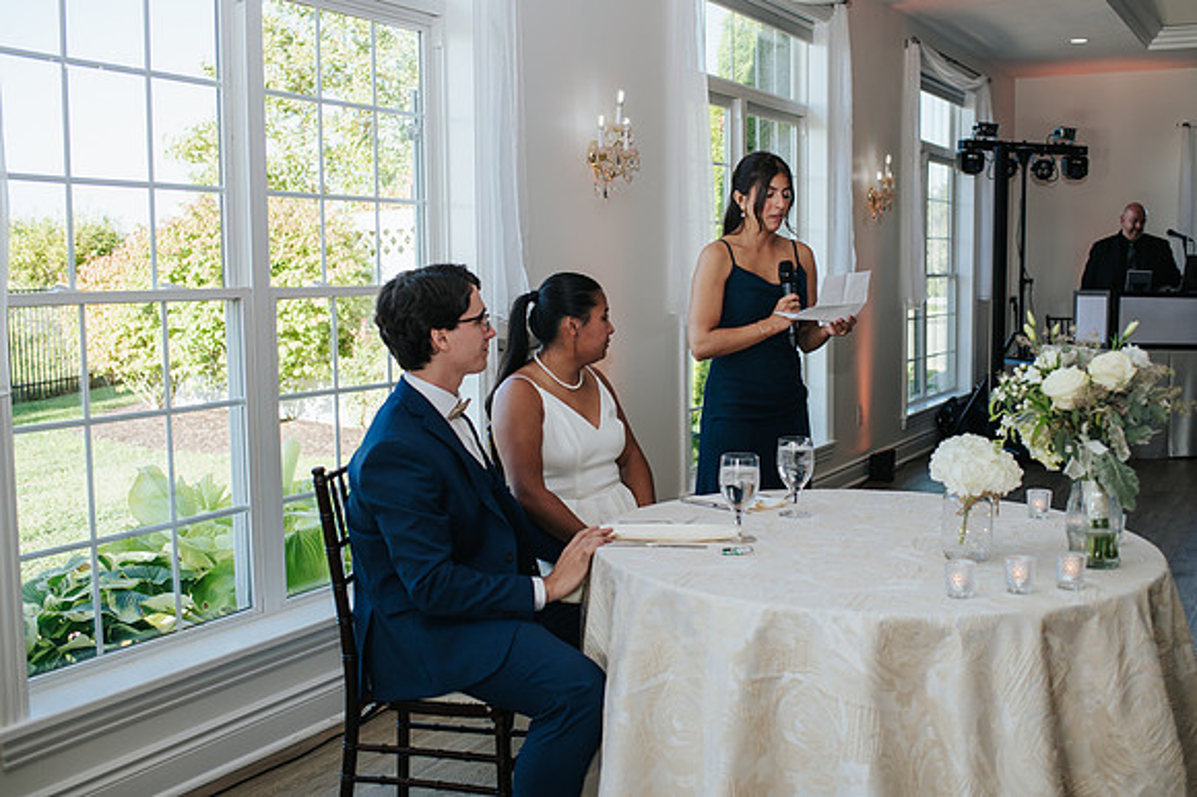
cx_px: 615
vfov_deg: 34.5
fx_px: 1283
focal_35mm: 39
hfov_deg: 50.0
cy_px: 378
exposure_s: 1/200
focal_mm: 35
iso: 110
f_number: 3.2
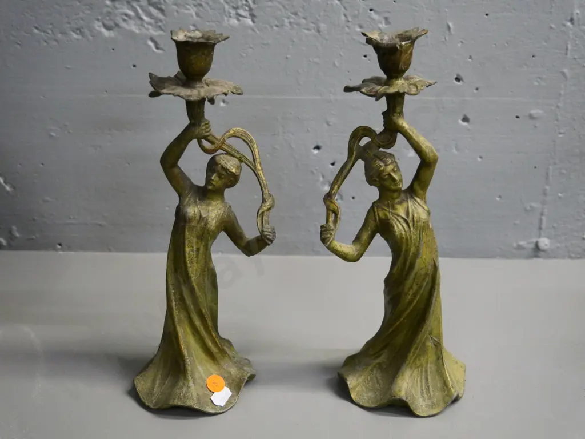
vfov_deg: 36.0
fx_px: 676
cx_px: 292
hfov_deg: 46.8
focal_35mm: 40
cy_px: 220
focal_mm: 20
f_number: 4.1
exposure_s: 1/160
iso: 3200
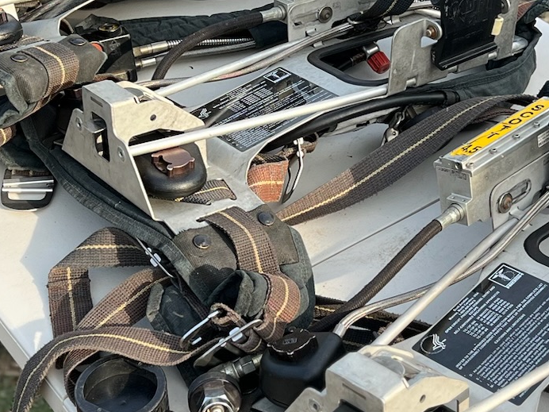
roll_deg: +1.3
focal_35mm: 77
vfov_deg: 19.1
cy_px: 183
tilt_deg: -38.7
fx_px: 1221
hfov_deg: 25.3
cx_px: 264
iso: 50
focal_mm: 5.7
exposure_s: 1/1100
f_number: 1.5
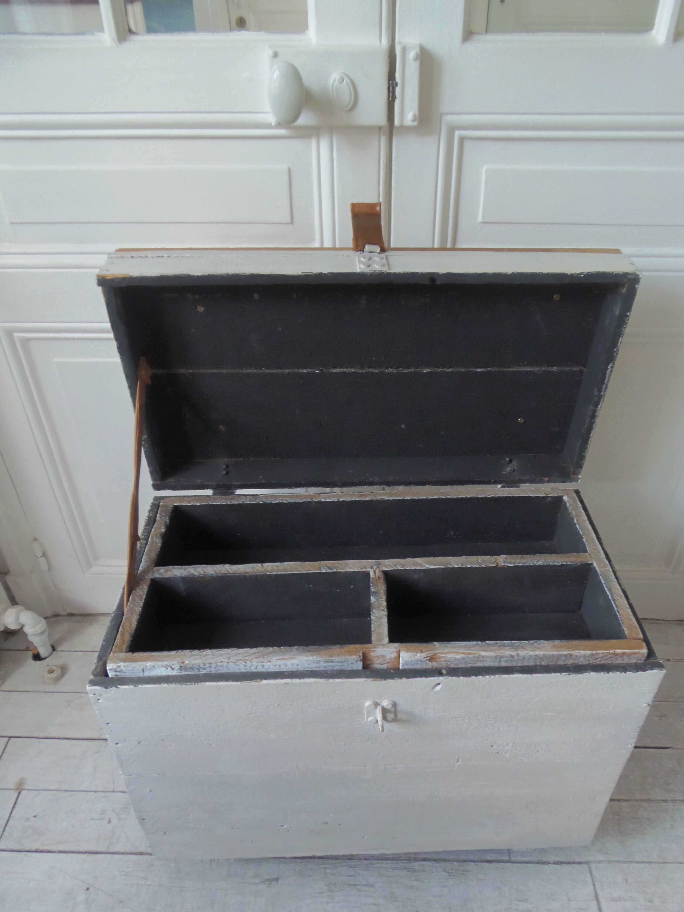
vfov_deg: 71.6
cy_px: 456
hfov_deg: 56.8
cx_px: 342
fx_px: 632
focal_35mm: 24
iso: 160
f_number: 2.9
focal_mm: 4.3
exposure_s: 1/30
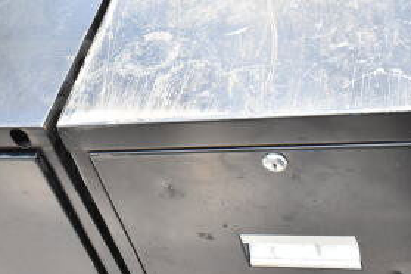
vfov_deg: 22.1
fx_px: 674
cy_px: -7
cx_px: 138
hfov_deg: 33.6
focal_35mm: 59
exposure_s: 1/400
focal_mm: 18
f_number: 10
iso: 1600
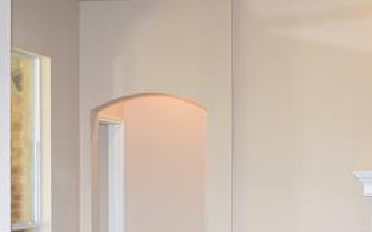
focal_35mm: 101
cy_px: 200
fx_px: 1023
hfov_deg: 20.4
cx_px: 301
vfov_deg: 12.8
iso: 720
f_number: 4
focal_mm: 18
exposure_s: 1/60
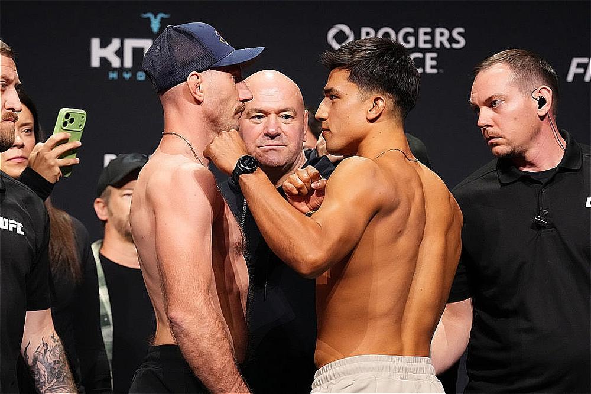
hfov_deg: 8.6
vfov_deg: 5.7
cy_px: 197
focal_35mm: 240
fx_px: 3940
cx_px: 296
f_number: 4.5
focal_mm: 240
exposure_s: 1/800
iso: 8000
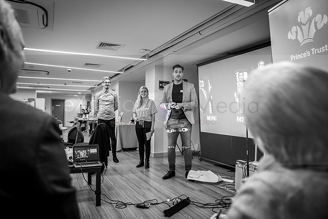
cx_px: 164
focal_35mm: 24
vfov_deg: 53.2
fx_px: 219
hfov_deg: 73.7
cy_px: 110
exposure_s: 1/125
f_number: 2.8
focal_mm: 24
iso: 1250
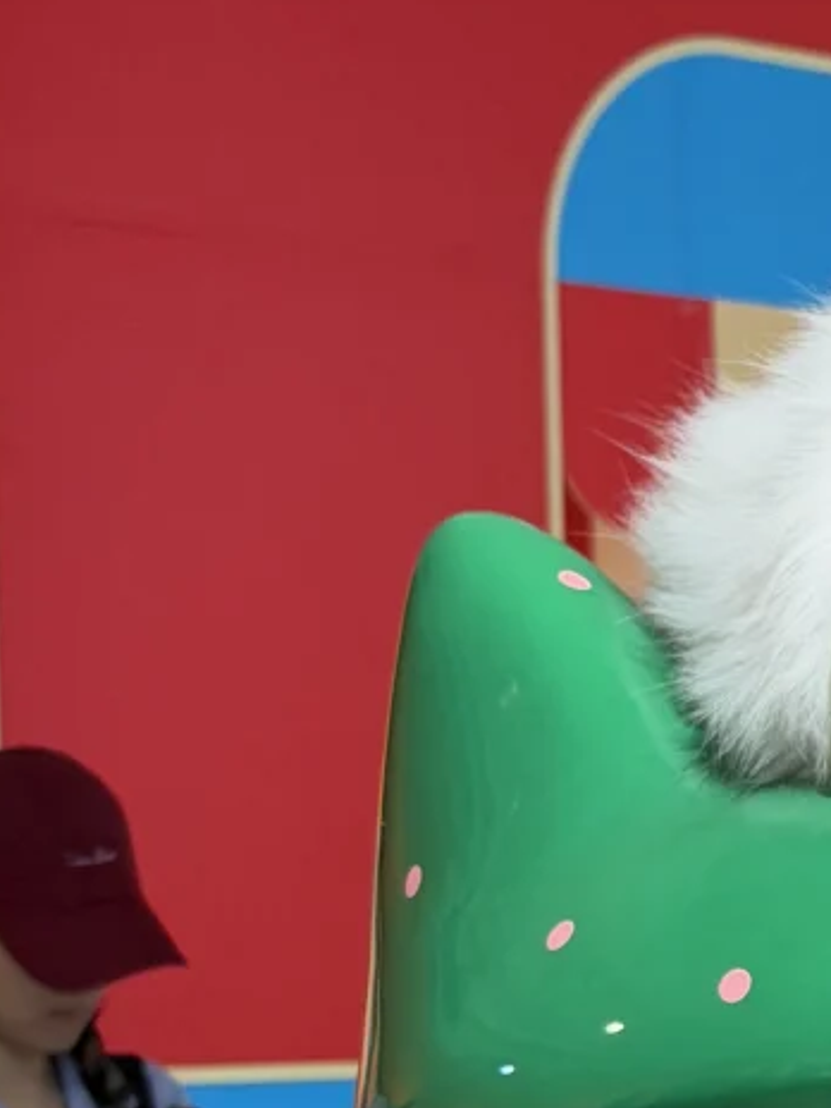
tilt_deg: -1.5
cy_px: 1151
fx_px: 4769
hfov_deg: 9.7
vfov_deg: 13.1
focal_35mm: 149
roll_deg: +0.8
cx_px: 1227
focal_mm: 6.76
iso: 50
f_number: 1.78
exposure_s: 1/50
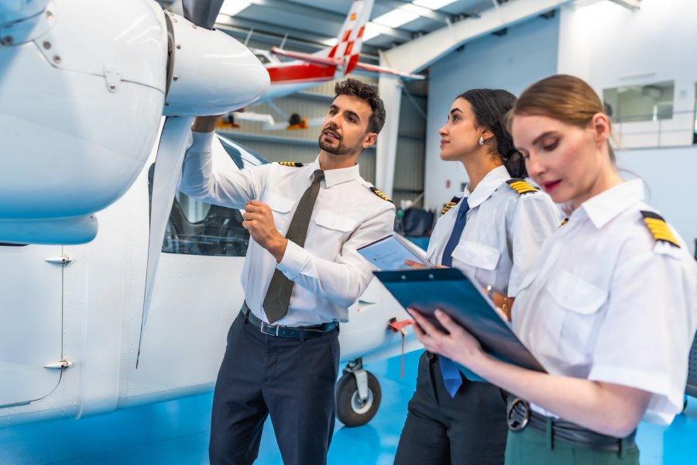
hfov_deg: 54.4
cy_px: 232
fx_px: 678
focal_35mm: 35
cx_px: 348
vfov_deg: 37.9
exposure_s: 1/320
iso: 100
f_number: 2.5
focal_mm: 35
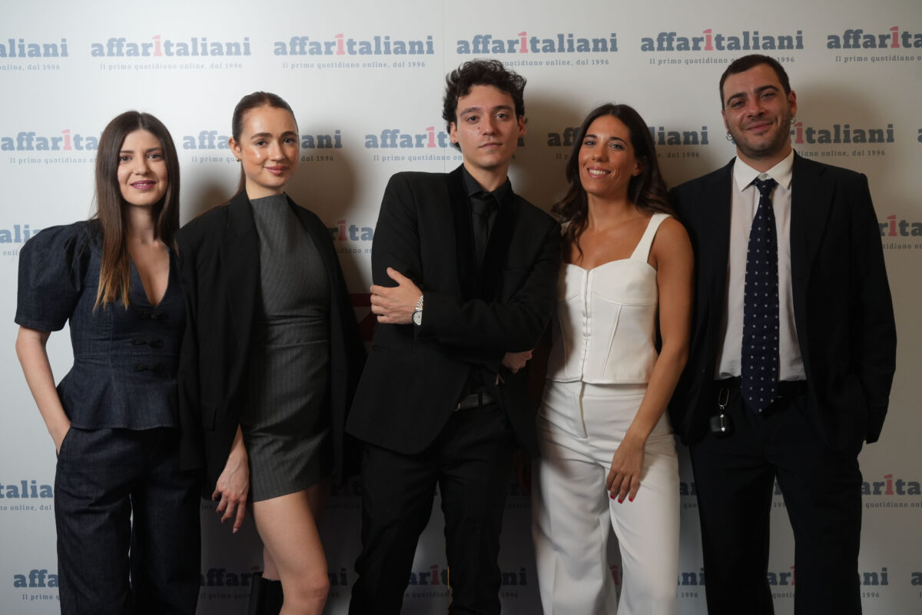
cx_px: 461
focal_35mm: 39
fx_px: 999
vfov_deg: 34.2
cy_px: 308
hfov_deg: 49.6
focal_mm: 39
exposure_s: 1/160
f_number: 6.3
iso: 1600
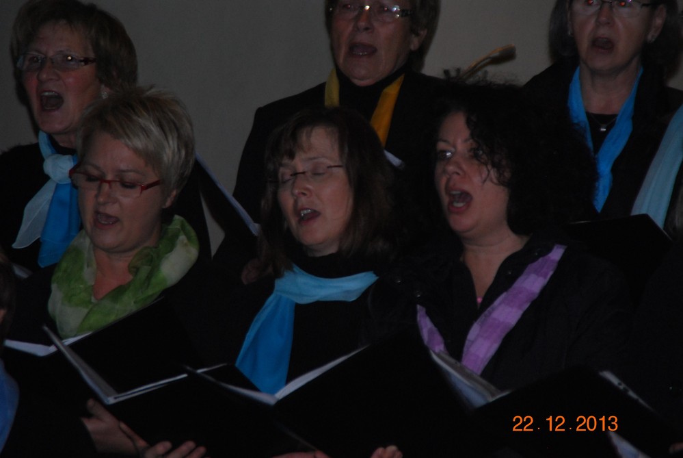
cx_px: 342
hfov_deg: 6.9
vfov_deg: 4.6
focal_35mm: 300
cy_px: 229
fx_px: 5699
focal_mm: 200
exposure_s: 1/60
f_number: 6.3
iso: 800
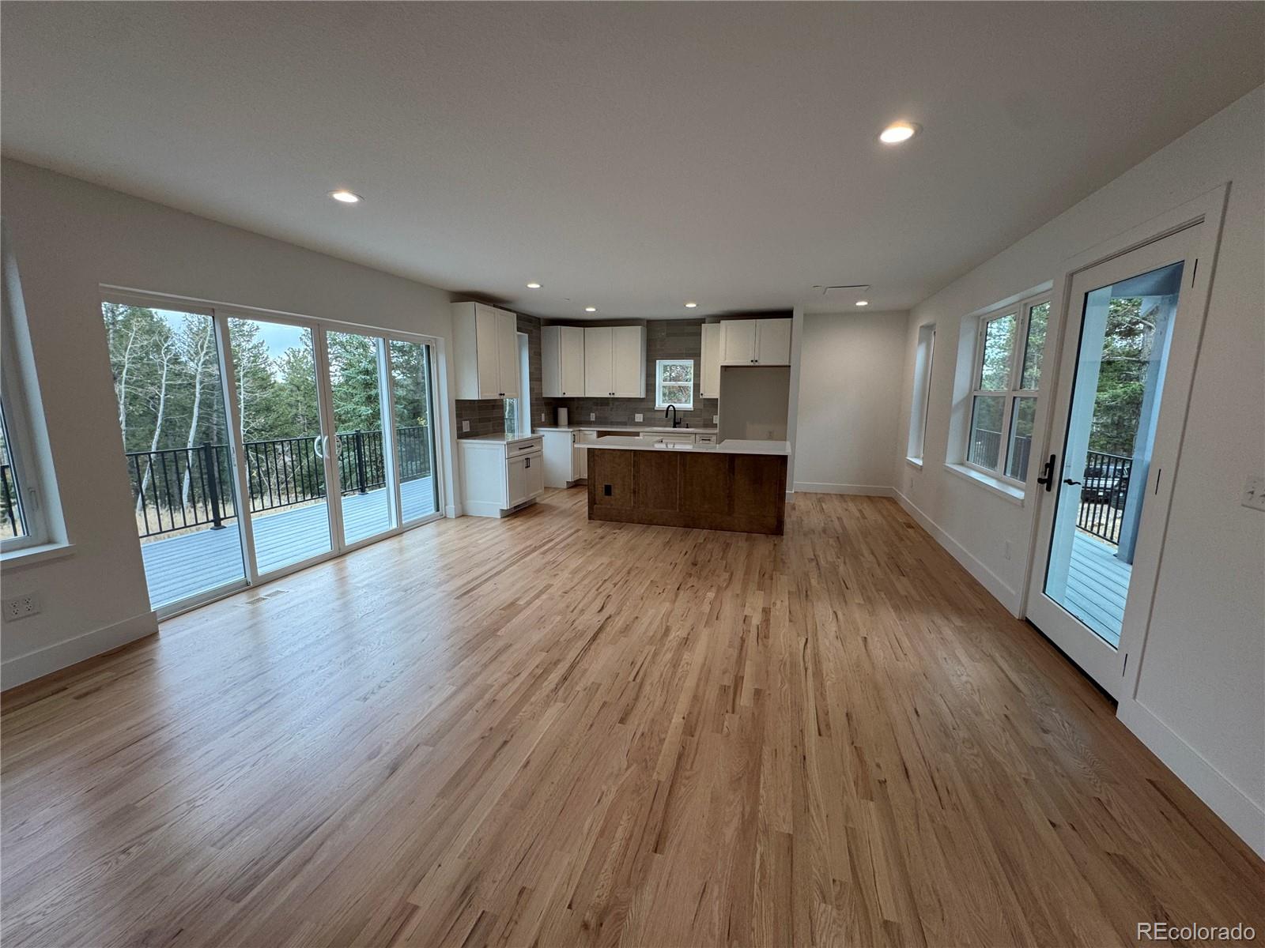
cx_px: 632
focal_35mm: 14
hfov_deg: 102.1
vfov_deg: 85.7
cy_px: 474
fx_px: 512
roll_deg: -0.6
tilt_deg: -9.8
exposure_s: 1/120
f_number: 2.2
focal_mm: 2.22
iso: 100
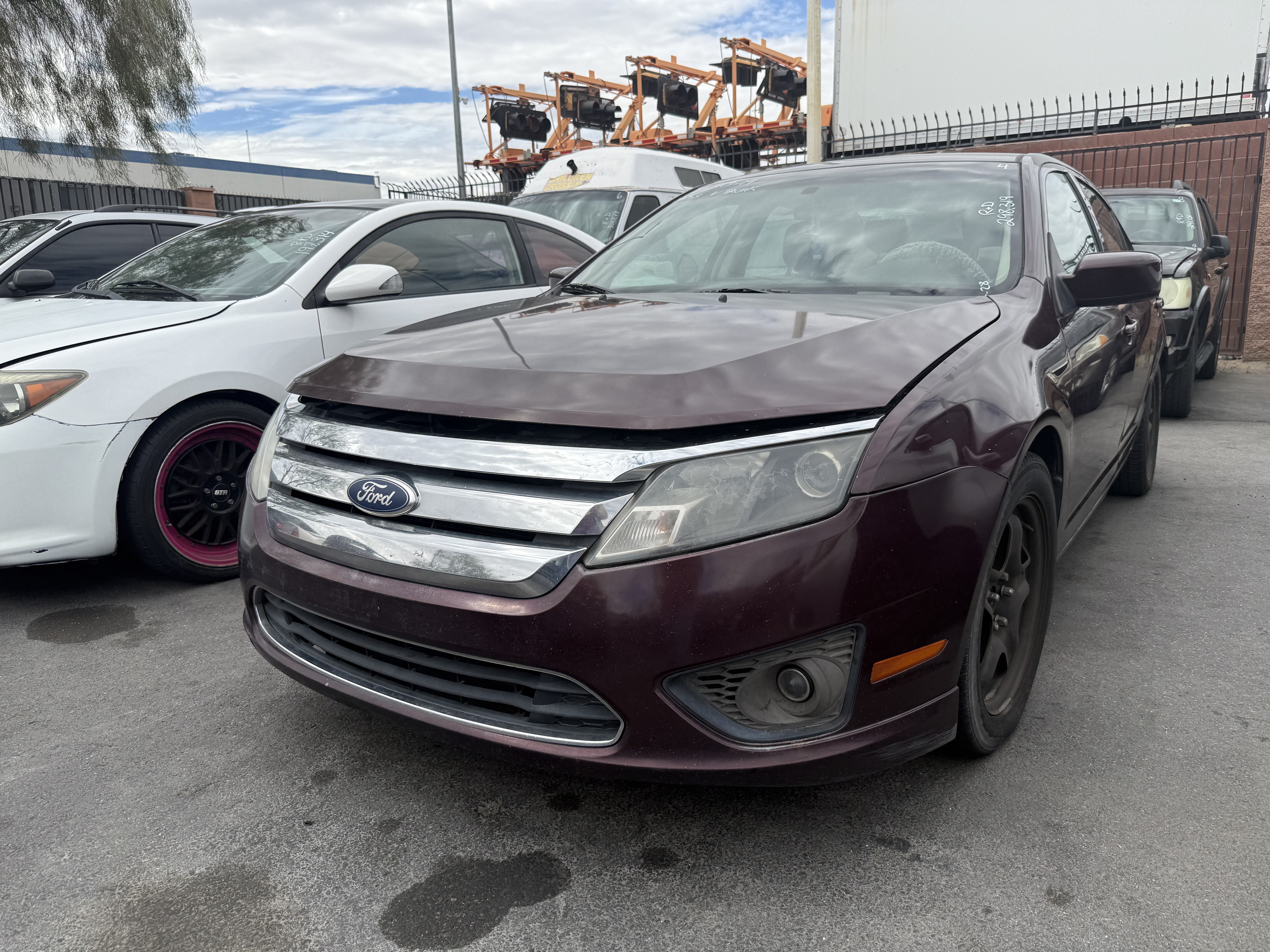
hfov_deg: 71.6
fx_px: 881
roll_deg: +0.9
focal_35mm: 24
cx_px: 635
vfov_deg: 56.8
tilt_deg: -11.0
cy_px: 476
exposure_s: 1/4405
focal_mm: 6.76
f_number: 1.78
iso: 80
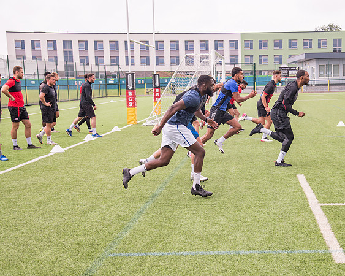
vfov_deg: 23.9
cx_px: 234
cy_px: 157
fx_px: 650
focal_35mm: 64
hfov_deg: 29.5
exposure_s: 1/640
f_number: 5
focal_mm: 48
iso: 400
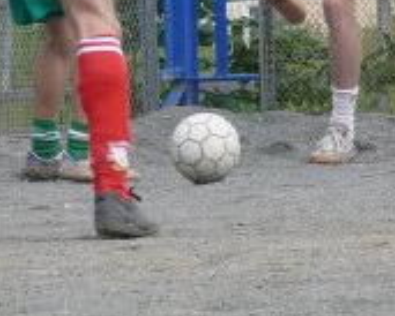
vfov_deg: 1.4
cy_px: -69
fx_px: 12715
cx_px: 379
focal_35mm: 1087
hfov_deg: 1.8
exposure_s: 1/250
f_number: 5.6
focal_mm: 40.4
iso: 100
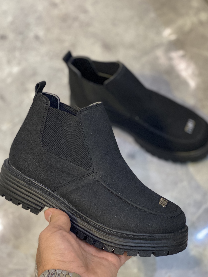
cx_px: 112
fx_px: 505
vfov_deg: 30.7
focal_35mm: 63
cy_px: 155
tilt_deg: -71.0
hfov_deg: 23.3
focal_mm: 6
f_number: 2
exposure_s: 1/100
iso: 200
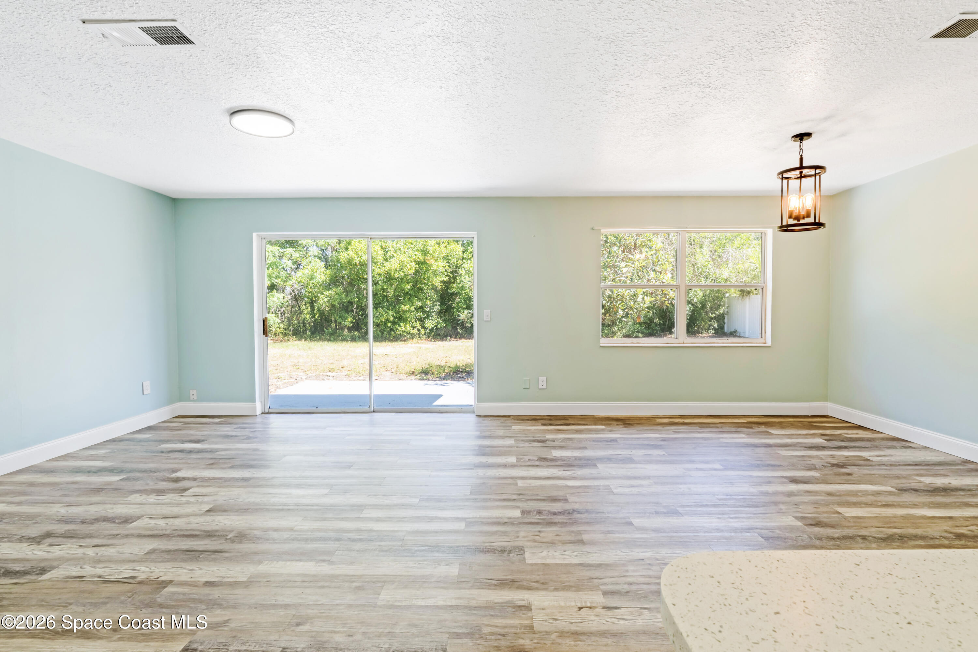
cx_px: 489
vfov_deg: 72.1
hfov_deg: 95.0
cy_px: 326
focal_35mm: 16
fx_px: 448
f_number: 9
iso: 250
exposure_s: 1/400
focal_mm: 11
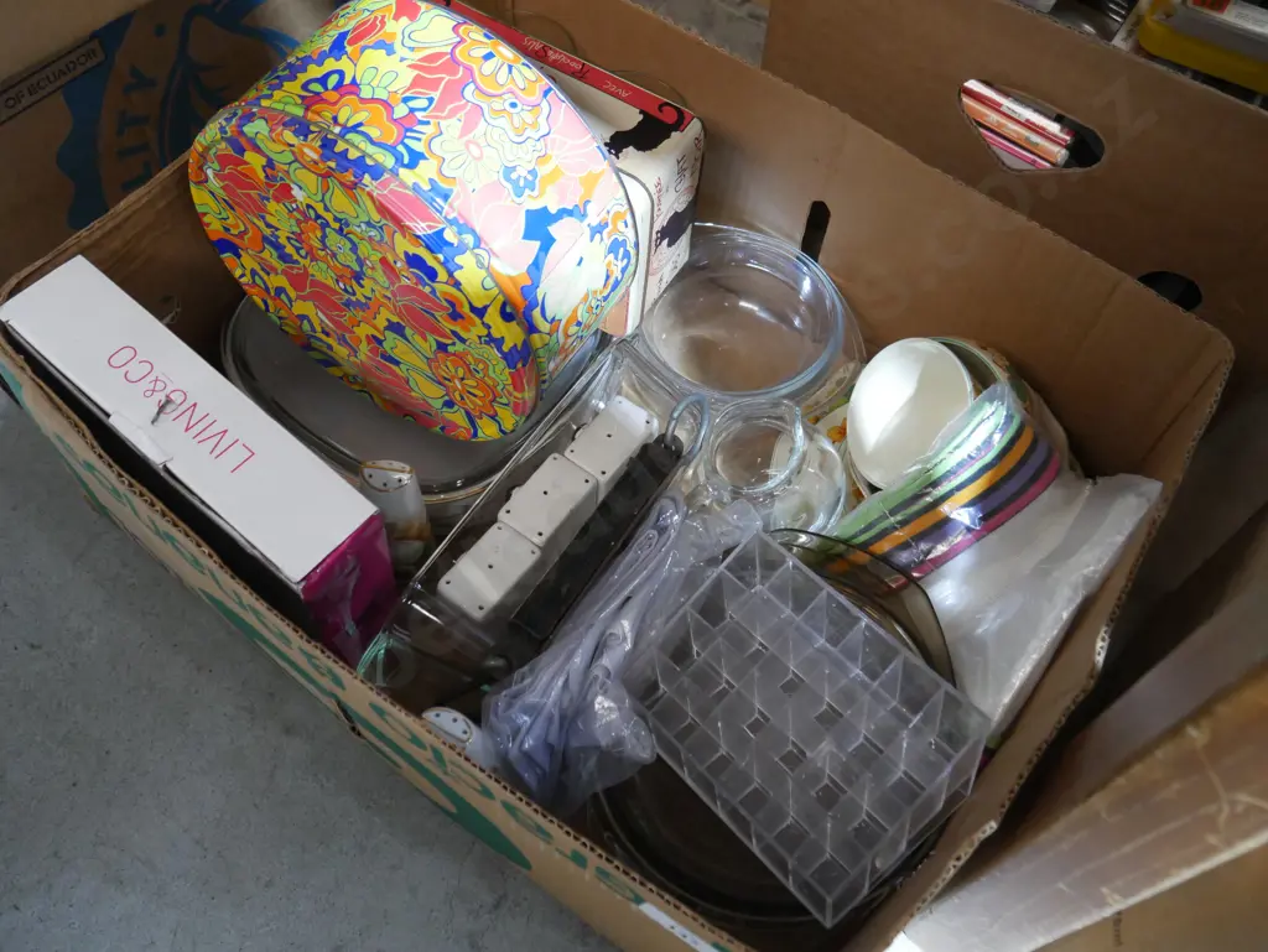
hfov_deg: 56.8
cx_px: 634
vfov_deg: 44.2
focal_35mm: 32
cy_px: 476
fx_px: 1173
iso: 2000
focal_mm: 16
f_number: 3.6
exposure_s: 1/60
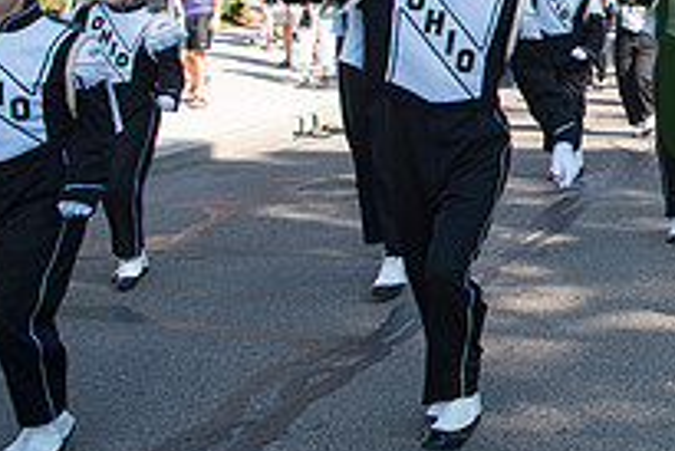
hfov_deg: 25.1
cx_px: 905
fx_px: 1276
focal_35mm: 68
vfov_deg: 19.8
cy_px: 84
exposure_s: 1/500
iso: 200
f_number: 5.6
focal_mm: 24
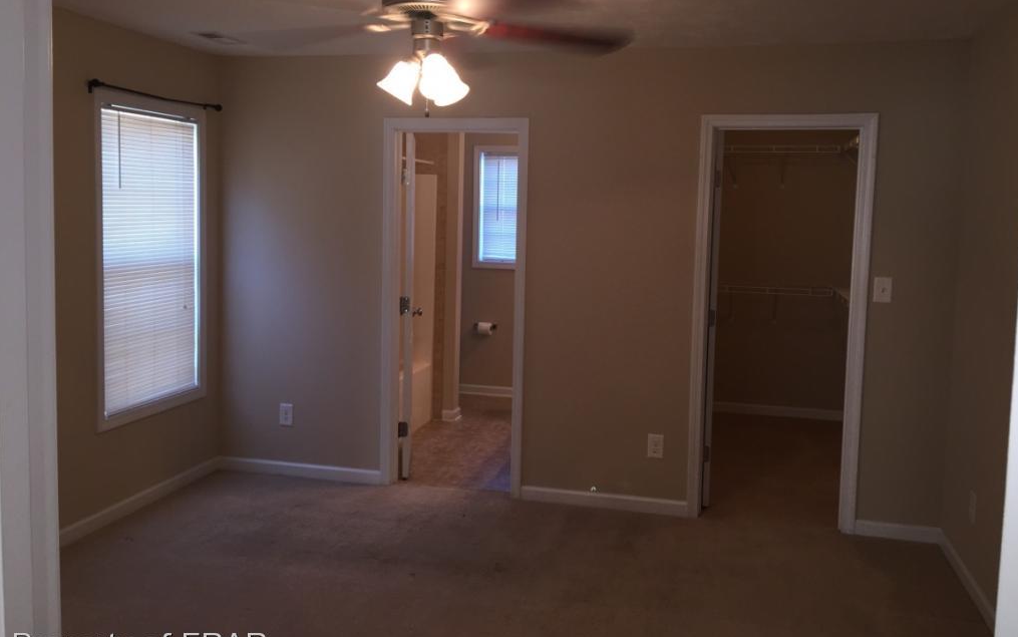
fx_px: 860
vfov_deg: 40.6
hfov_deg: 61.2
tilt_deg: -5.3
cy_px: 287
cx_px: 512
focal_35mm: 31
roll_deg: -2.9
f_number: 2.2
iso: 32
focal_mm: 4.15
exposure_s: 1/30
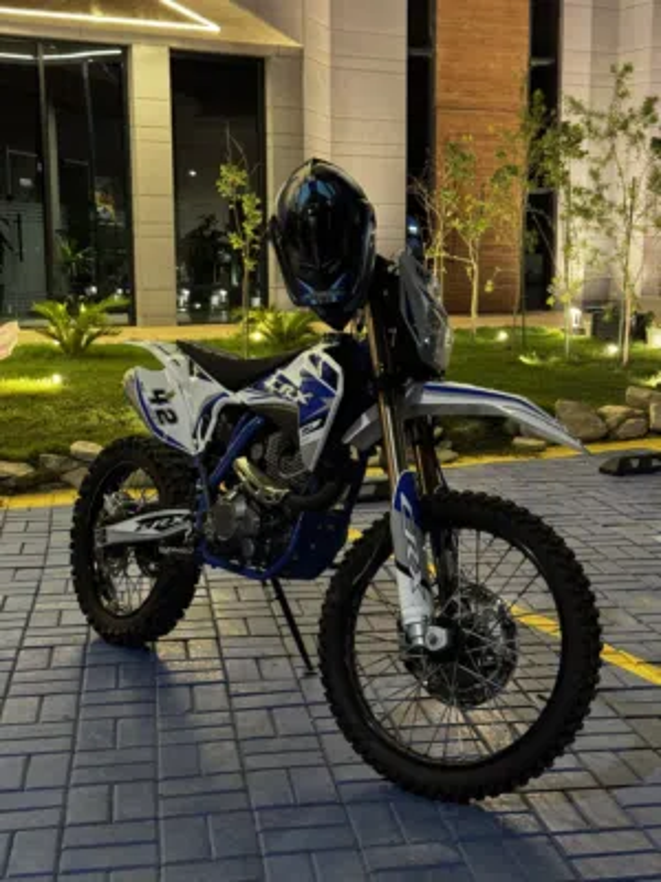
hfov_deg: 30.3
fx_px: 1222
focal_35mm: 48
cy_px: 441
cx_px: 330
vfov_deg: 39.7
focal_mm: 6.76
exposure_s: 1/25
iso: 500
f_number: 1.78
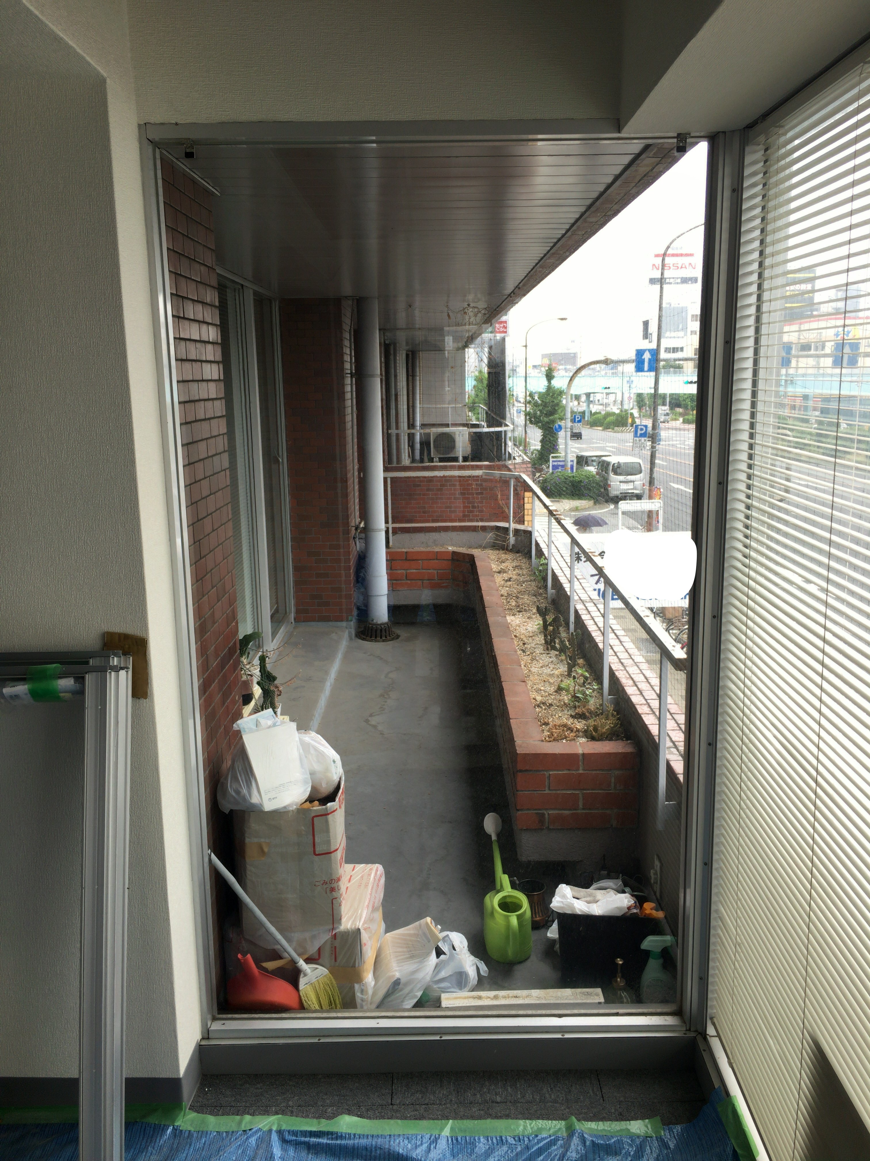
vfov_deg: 61.7
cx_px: 435
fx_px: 972
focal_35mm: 29
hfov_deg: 48.2
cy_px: 580
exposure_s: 1/145
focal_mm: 4.15
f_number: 2.2
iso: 25
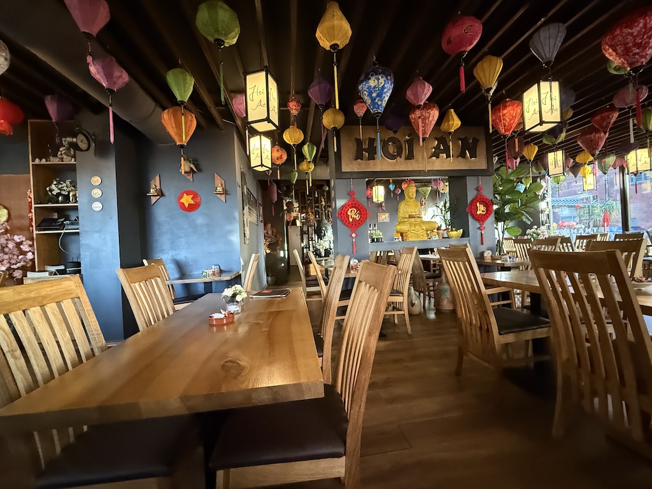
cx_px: 326
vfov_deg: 85.7
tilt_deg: +0.2
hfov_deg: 102.1
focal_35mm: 14
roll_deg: +3.9
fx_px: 264
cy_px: 244
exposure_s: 1/50
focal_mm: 2.22
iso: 1250
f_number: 2.2
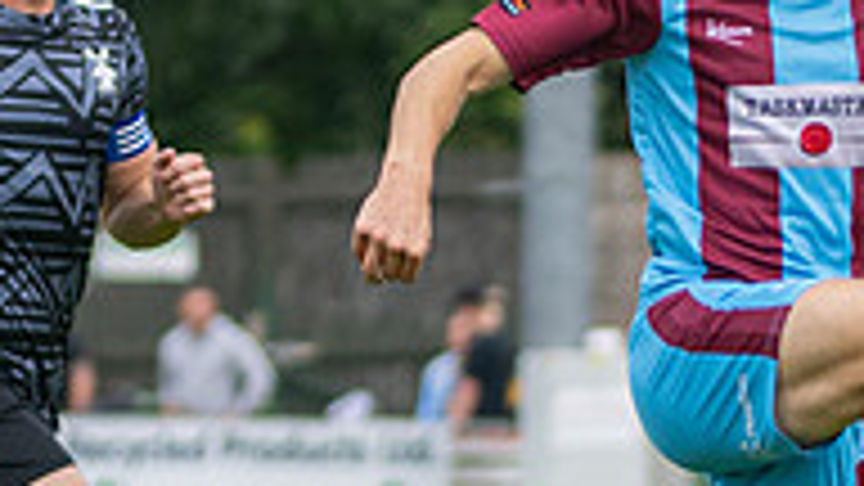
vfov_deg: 1.3
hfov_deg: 2.3
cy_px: 852
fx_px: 21467
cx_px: 1068
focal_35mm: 937
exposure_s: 1/1000
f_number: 2.8
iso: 400
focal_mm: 125
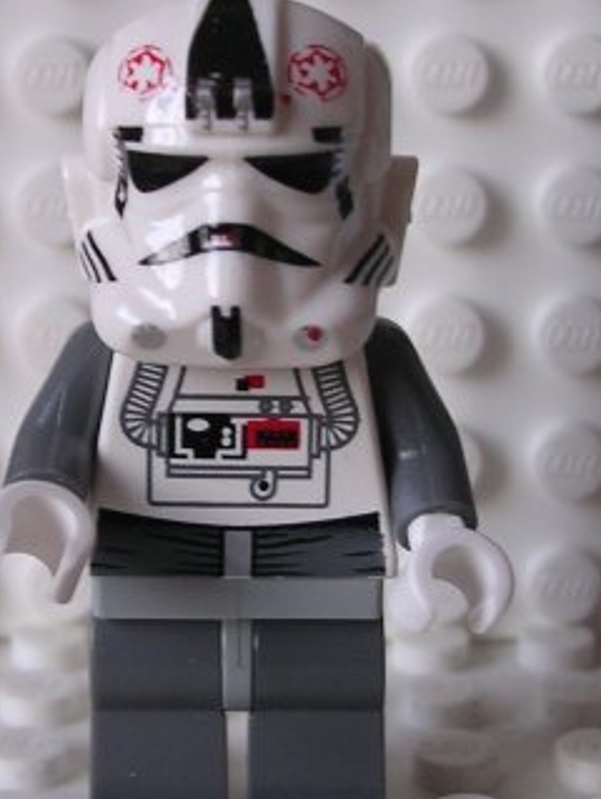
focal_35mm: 46
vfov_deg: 41.2
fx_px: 1063
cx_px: 250
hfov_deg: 31.5
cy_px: 418
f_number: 2.8
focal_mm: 5.8
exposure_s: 1/20.7
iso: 100
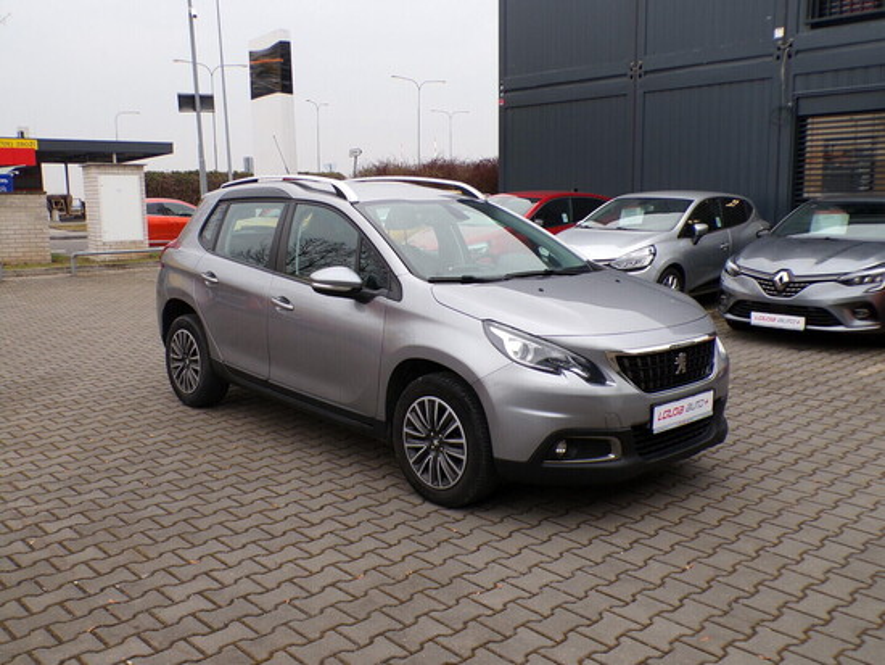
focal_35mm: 32
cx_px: 442
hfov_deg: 56.8
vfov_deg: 44.2
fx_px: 818
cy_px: 332
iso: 100
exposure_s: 1/110
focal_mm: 5.8
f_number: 3.2
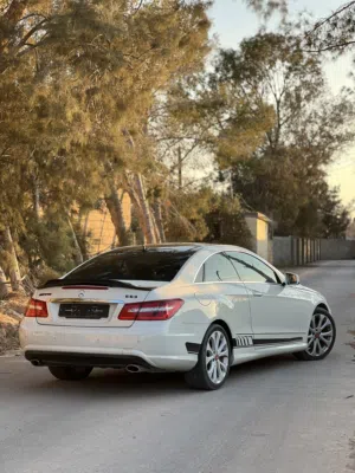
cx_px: 178
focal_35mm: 77
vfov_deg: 25.3
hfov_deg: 19.1
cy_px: 236
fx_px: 1053
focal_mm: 9
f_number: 2.8
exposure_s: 1/121
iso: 40
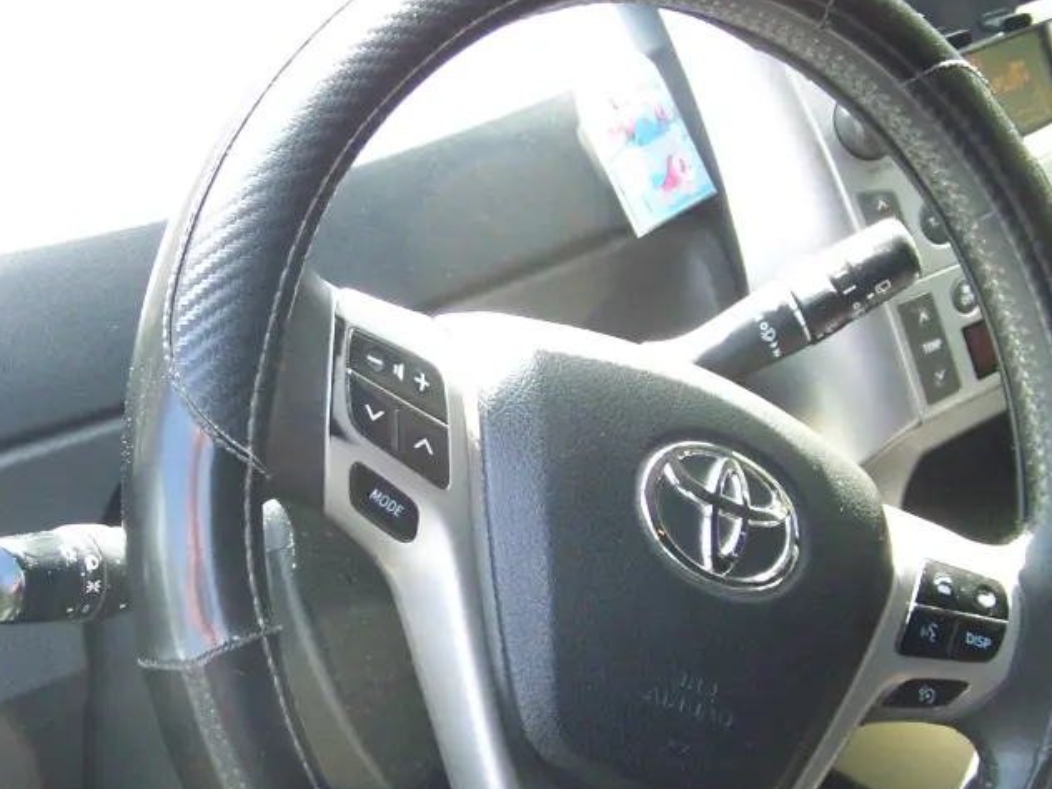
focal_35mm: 77
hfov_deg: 25.3
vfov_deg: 19.1
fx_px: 2340
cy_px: 424
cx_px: 413
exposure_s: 1/60
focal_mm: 6.3
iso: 160
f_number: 2.8
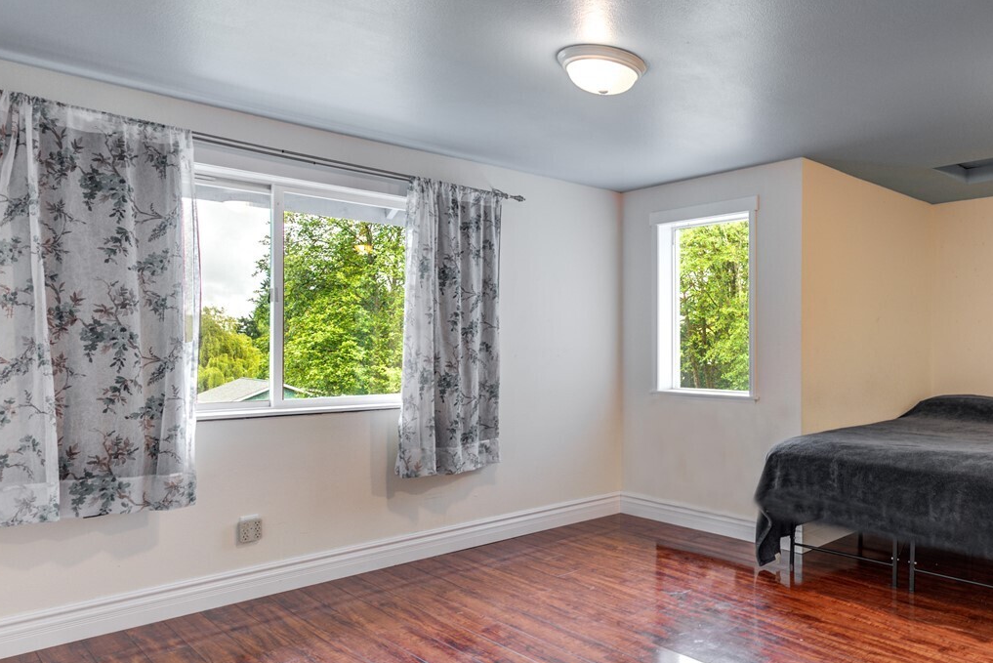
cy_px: 347
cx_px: 815
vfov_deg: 51.3
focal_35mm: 25
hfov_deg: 64.2
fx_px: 690
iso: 320
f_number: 8
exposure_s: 1/400
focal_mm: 15
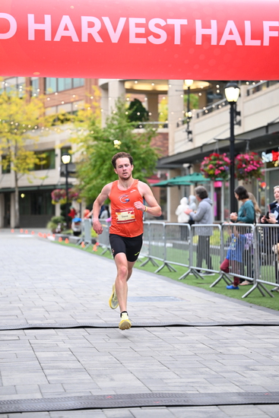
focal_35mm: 83
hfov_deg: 16.5
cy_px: 209
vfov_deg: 24.5
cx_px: 140
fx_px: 964
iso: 1600
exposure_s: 1/800
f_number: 2.8
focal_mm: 83
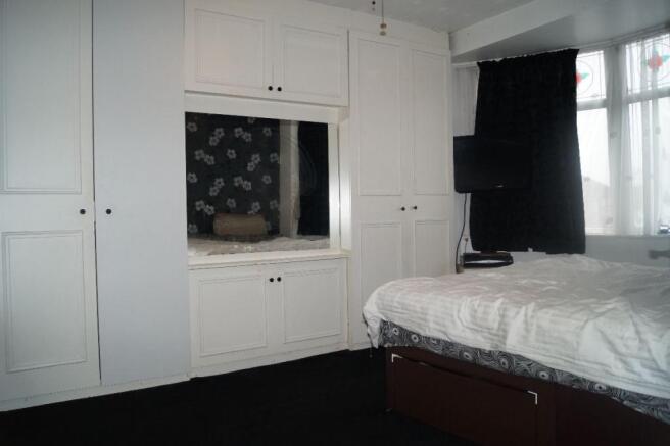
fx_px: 726
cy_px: 223
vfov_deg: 34.2
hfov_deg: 49.6
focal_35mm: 39
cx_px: 335
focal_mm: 26
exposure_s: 1/160
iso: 800
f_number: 4.5
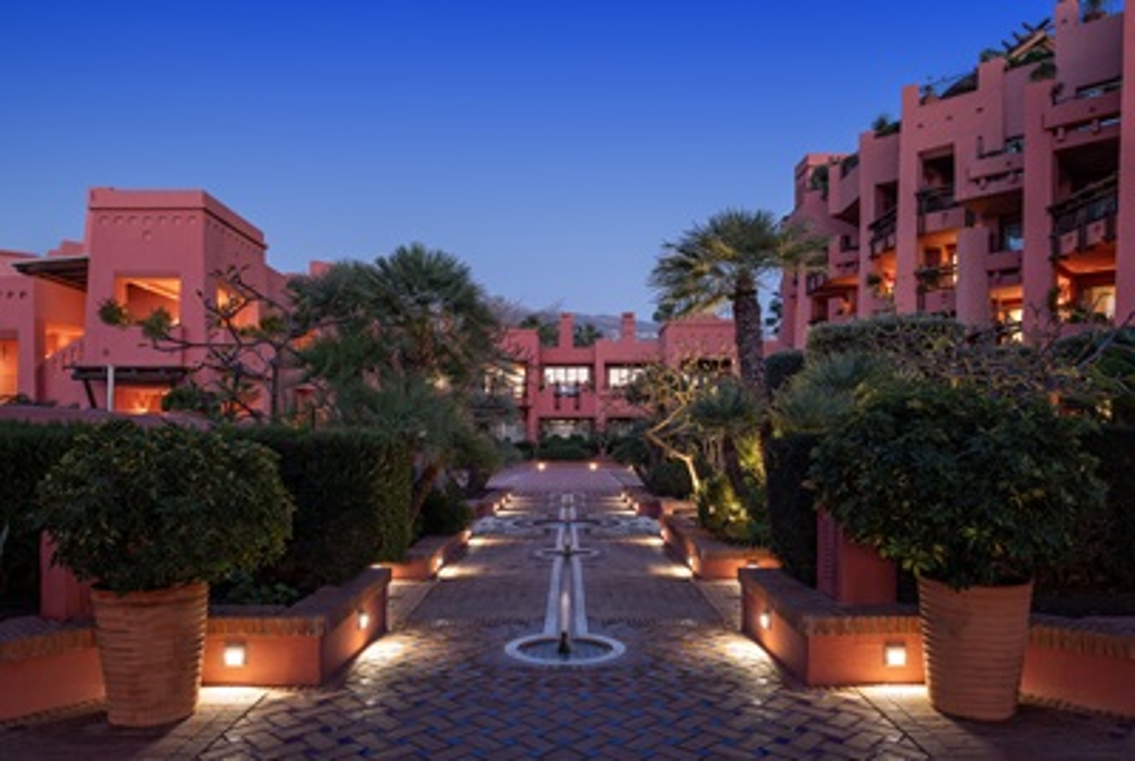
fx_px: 758
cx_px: 568
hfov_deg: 73.7
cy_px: 380
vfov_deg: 53.3
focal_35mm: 24
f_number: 8
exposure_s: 13
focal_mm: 24
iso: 64
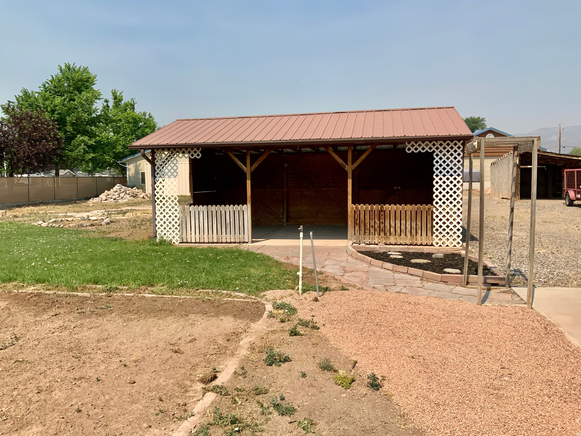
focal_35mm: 29
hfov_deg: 61.7
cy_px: 218
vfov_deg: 48.2
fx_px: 487
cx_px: 290
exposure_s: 1/2427
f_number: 1.8
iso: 16
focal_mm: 3
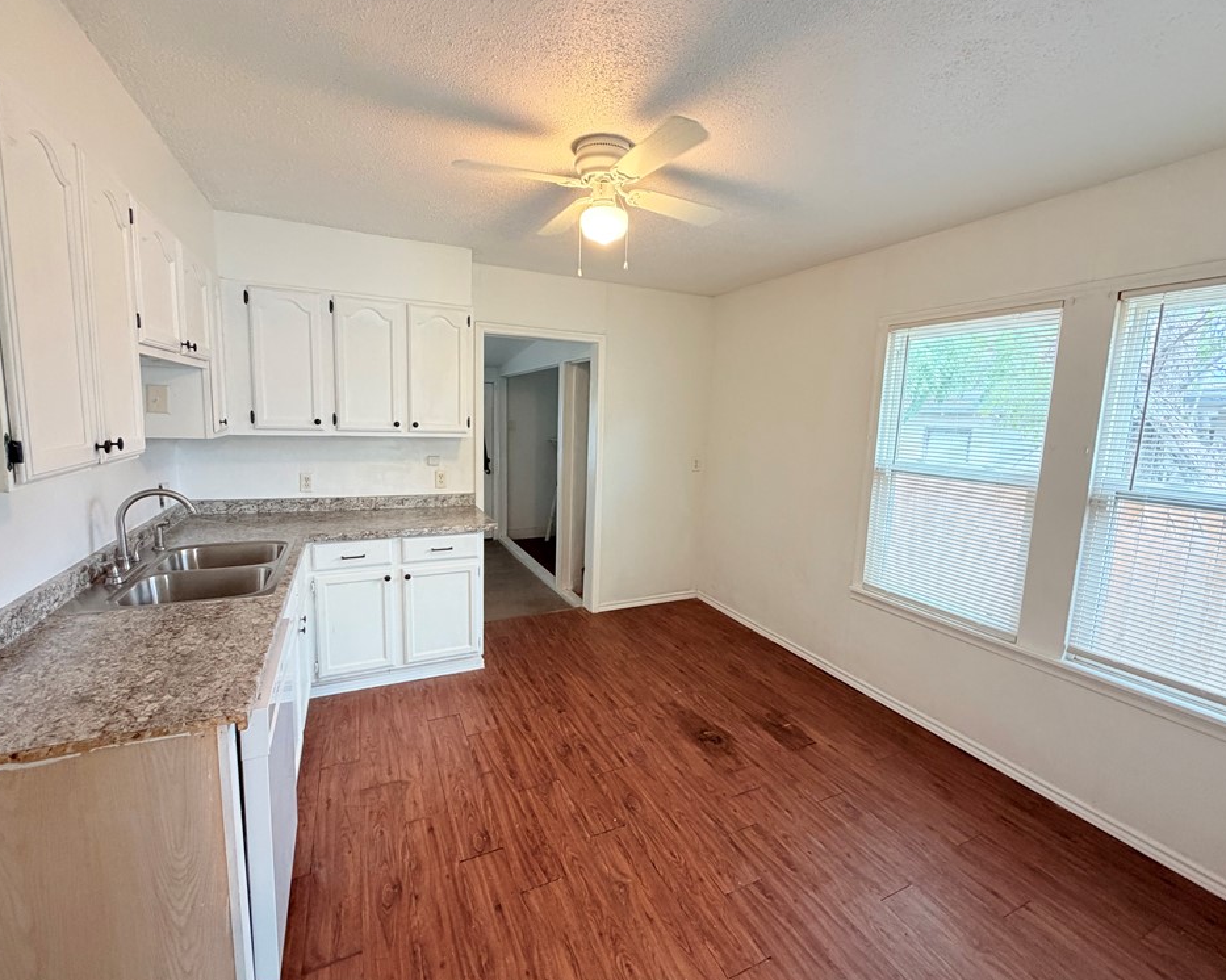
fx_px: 544
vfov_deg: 84.0
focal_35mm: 15
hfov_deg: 96.8
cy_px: 485
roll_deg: -1.2
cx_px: 614
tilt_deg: -8.2
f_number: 2.2
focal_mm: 2.22
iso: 200
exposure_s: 1/60
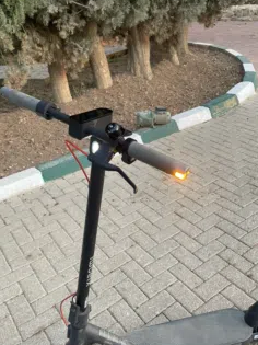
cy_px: 168
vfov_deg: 55.4
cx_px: 146
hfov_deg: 42.8
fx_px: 328
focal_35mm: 33
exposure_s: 1/88
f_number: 1.6
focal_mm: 4.2
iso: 125
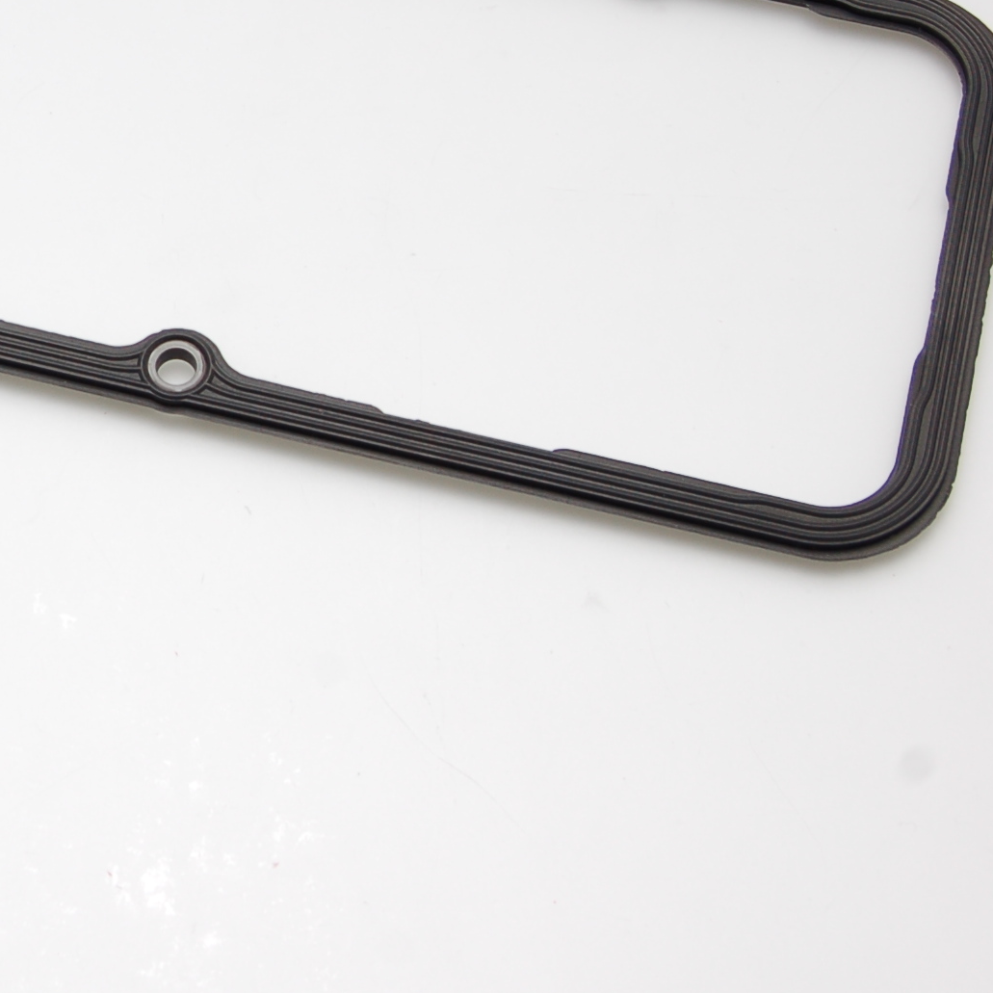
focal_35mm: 115
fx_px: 3740
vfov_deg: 15.0
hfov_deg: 14.6
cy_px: 173
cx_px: -235
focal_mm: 31
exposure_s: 1/125
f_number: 8
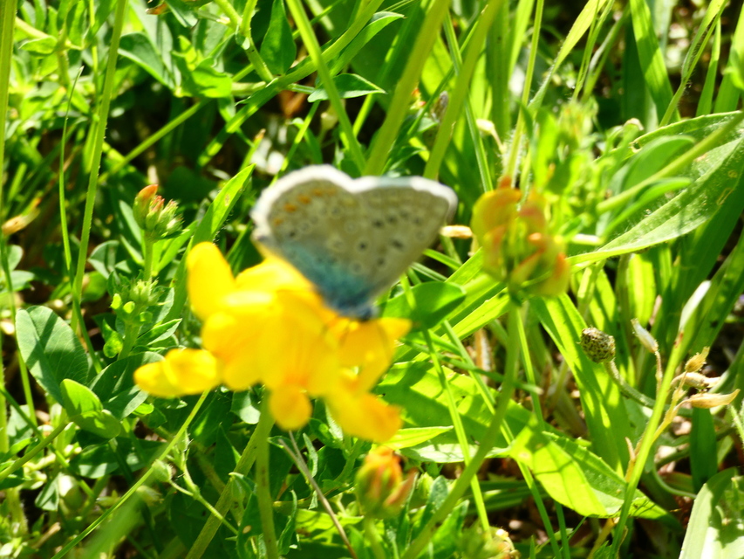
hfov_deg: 12.6
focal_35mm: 157
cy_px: 280
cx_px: 372
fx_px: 3375
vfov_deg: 9.5
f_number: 5.4
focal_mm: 28.1
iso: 100
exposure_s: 1/80
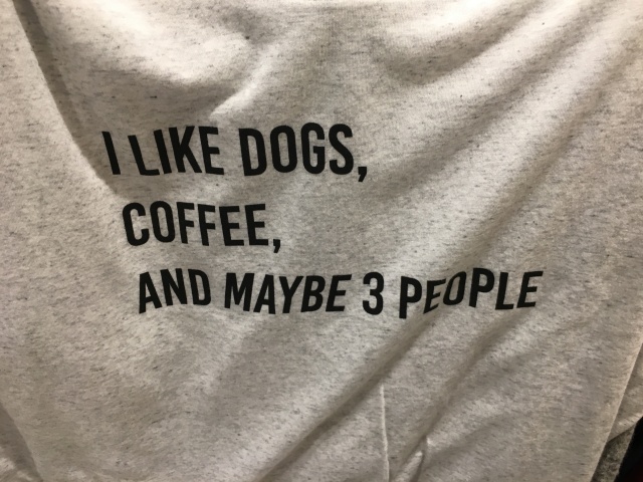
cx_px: 322
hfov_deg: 61.7
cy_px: 241
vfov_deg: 48.2
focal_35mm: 29
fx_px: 539
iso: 50
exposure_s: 1/30
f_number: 2.2
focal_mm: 4.15
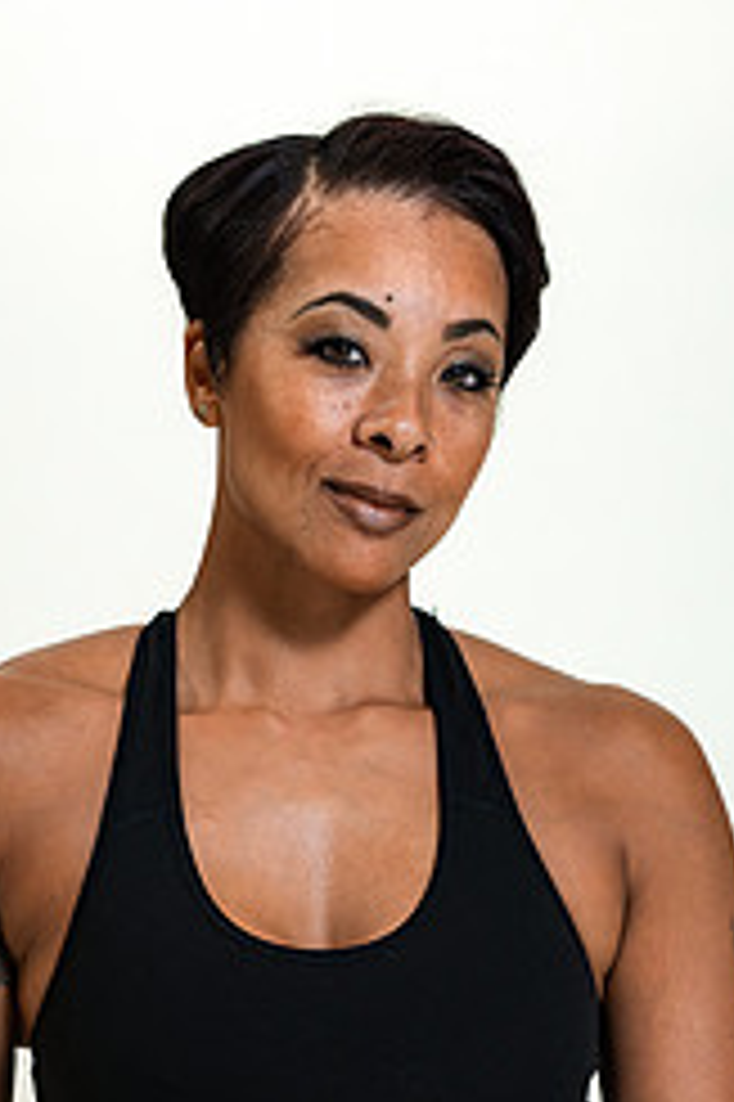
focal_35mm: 156
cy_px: 972
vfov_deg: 13.1
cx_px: 360
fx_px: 4777
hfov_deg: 8.8
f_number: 4
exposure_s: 1/160
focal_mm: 85
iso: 320
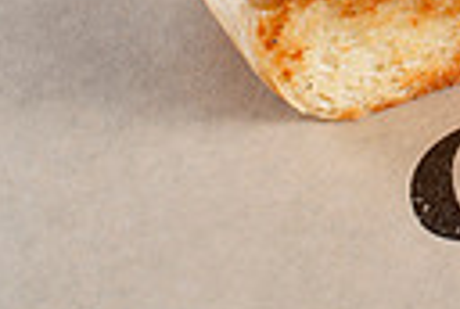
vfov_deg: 5.6
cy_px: -85
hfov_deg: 8.2
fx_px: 3138
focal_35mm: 245
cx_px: 647
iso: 250
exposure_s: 1/60
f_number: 13
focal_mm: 50
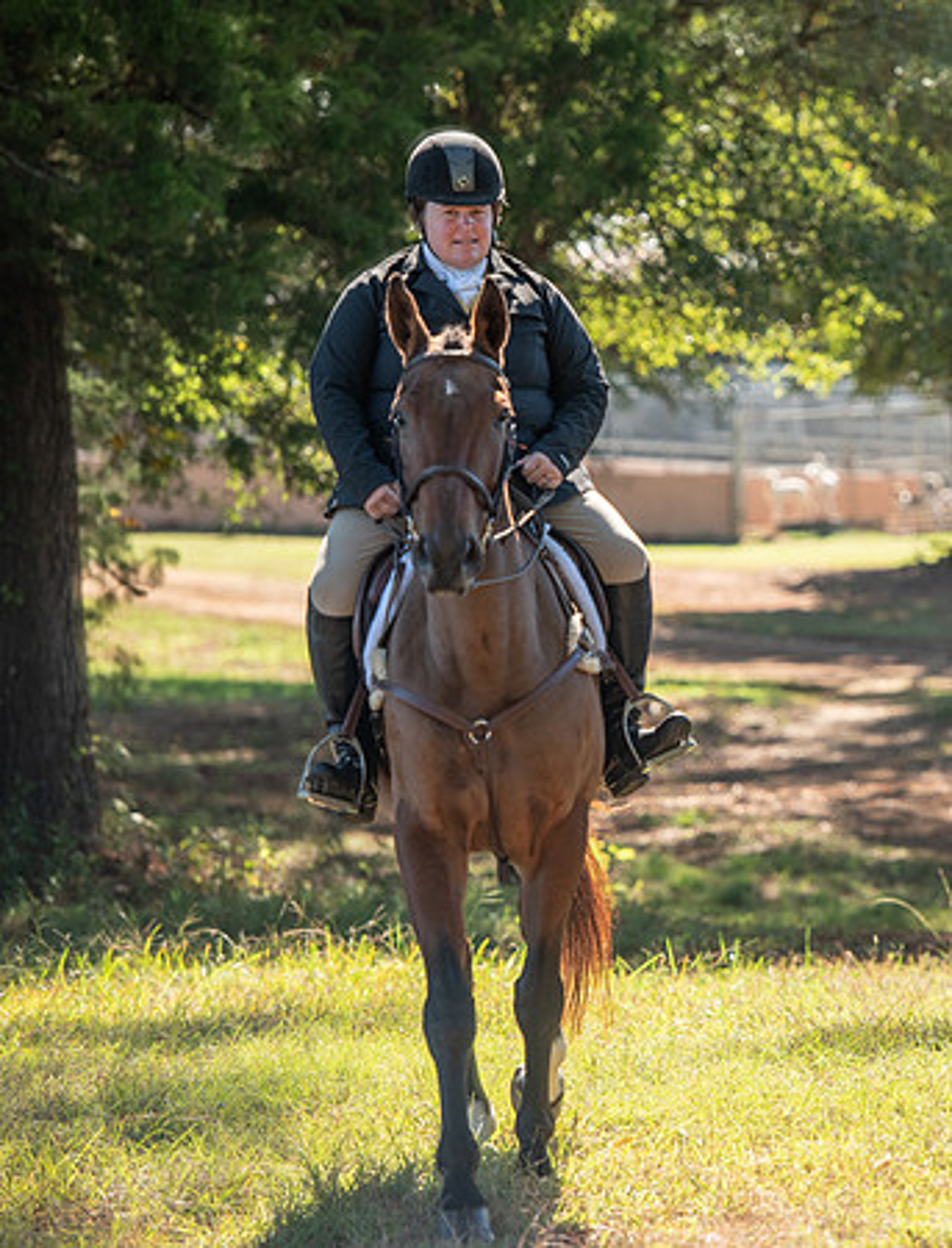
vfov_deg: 9.5
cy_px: 624
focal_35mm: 208
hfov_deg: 7.2
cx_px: 863
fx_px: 7540
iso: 280
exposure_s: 1/320
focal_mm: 145
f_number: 4
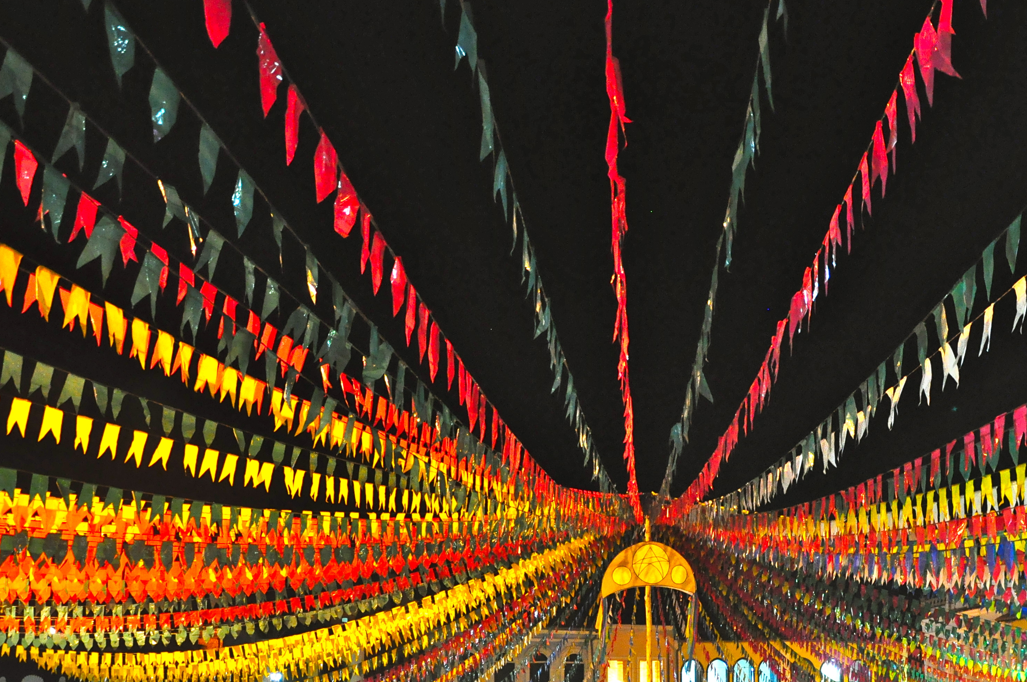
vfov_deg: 29.1
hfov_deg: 42.3
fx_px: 1303
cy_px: 468
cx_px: 703
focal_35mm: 46
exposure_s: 1/13
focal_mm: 21
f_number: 3.8
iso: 2000
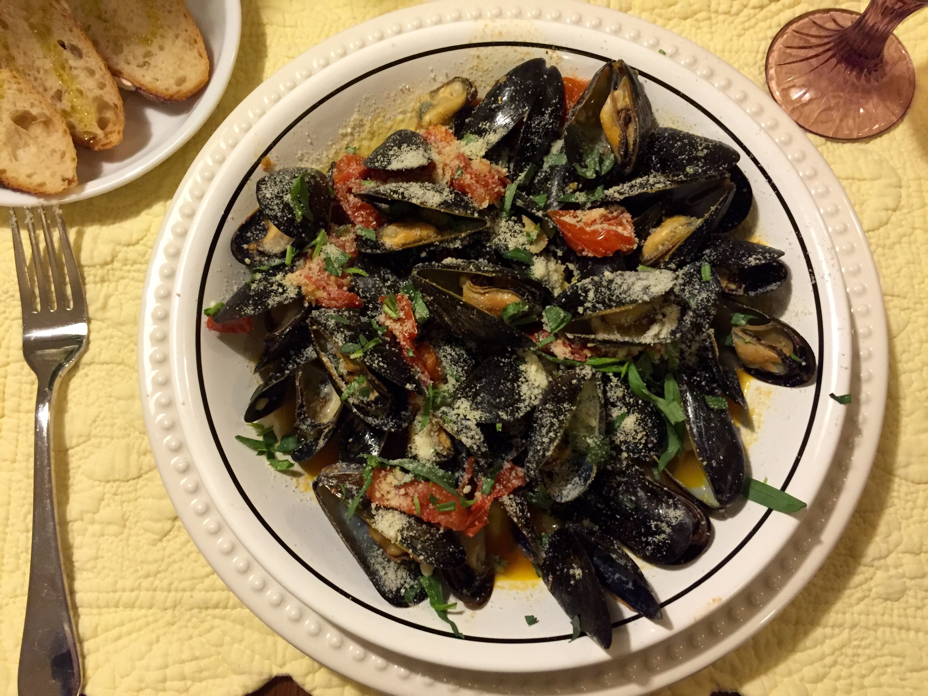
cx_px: 464
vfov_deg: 48.2
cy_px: 348
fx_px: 777
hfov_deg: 61.7
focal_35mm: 29
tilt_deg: -76.2
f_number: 2.2
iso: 250
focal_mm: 4.15
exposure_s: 1/30
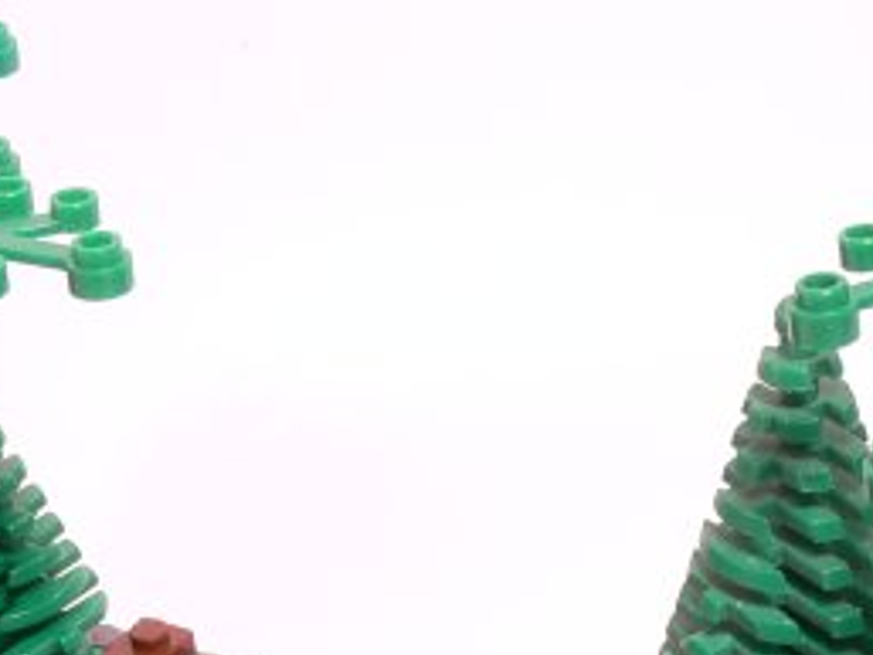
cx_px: 601
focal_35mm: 109
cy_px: 828
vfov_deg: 13.2
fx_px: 2750
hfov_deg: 18.0
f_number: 7.1
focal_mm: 7.4
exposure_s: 1/5
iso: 80
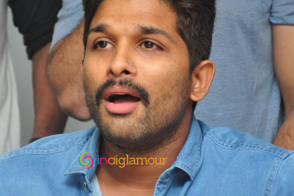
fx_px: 1983
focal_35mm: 243
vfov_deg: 5.7
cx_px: 123
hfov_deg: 8.5
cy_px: 101
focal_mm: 105
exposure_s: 1/125
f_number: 5.6
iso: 1600
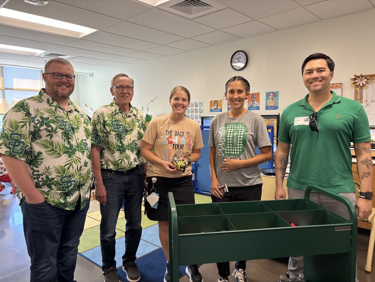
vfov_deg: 53.1
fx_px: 282
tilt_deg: -4.3
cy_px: 141
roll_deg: +1.1
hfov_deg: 67.3
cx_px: 188
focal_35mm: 26
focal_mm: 5.96
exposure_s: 1/60
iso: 125
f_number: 1.6
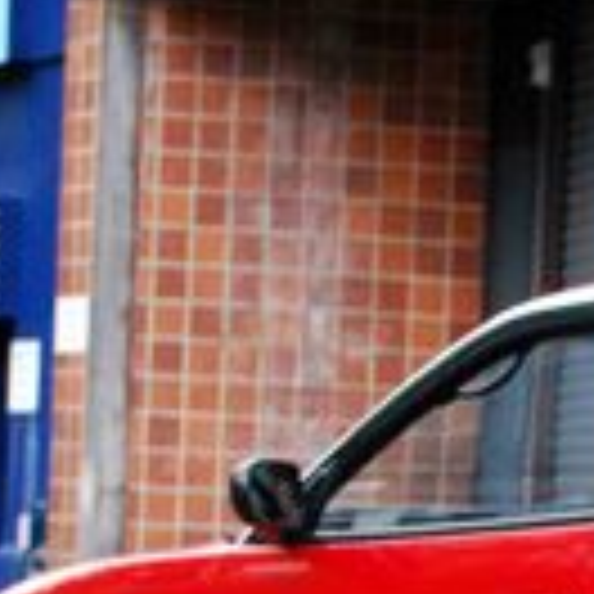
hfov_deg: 8.1
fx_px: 4077
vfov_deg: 8.2
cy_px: 720
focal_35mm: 210
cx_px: 997
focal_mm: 34
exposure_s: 1/10
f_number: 5
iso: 1600
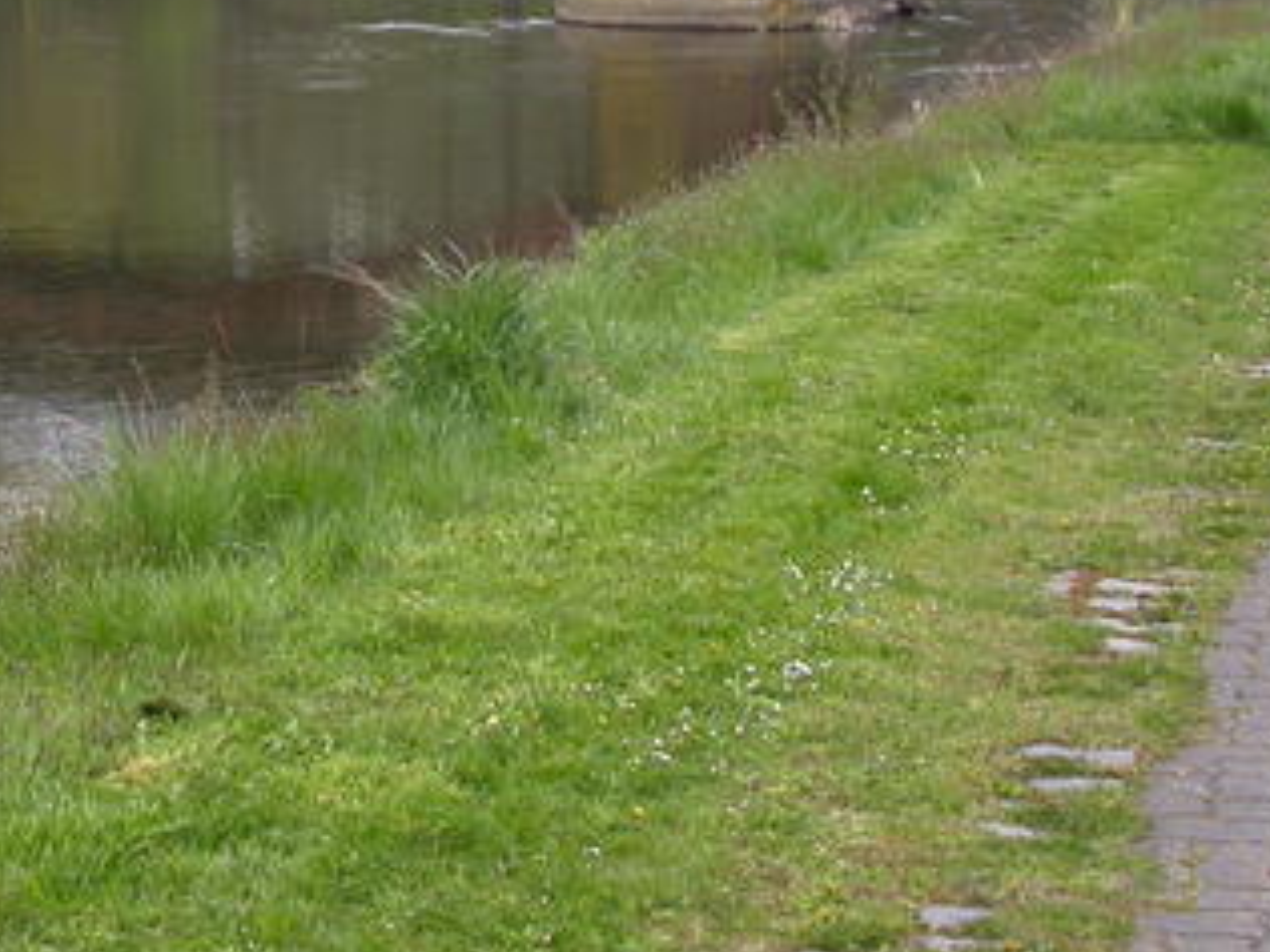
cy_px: 32
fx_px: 3119
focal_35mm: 85
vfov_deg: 17.0
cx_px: 40
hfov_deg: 22.3
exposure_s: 1/146
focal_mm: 8.7
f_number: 4.9
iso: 100
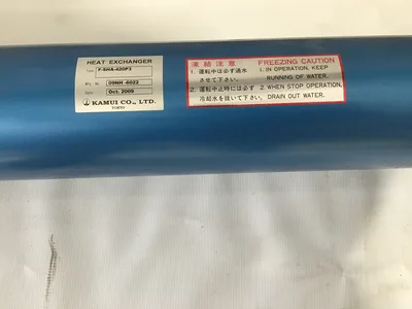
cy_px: 154
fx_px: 369
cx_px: 206
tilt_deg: -75.9
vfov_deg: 45.4
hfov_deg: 58.4
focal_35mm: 31
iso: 100
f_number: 2.4
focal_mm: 3.3
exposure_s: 1/30
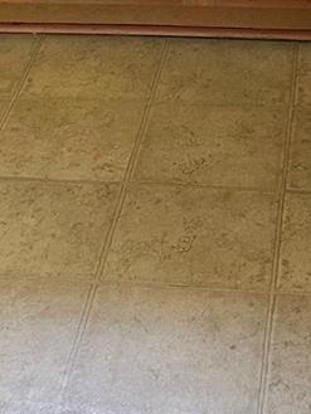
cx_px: 101
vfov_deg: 14.9
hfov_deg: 13.2
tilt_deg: -7.8
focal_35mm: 112
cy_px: -372
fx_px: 1341
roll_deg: -0.3
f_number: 1.78
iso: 320
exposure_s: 1/60
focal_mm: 6.86
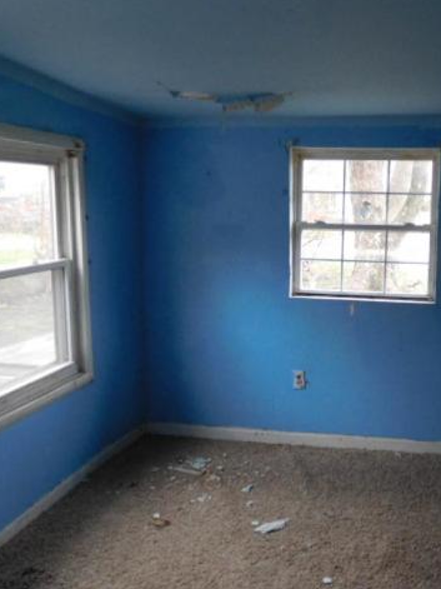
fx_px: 578
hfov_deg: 40.6
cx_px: 332
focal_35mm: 34
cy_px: 291
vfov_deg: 54.0
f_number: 3.4
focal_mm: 4.5
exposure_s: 1/30
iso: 280
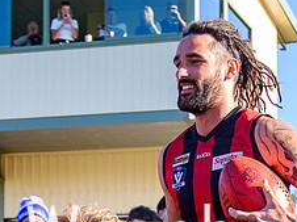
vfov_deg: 11.2
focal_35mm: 130
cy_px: 268
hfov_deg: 15.1
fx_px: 1114
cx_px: 213
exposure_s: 1/400
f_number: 3.2
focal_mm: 22
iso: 100
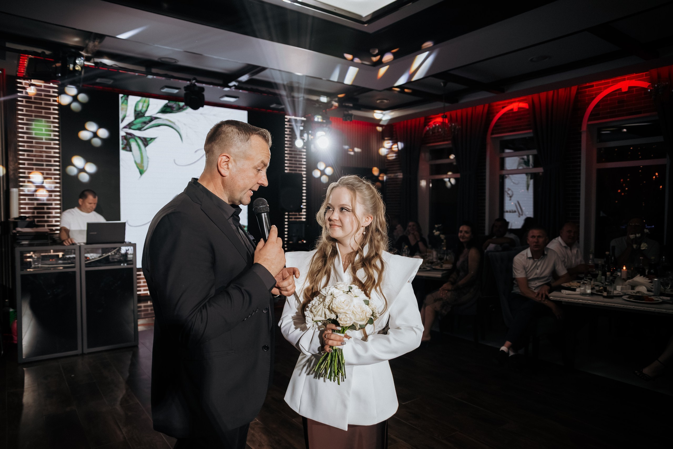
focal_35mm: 24
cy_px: 224
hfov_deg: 73.7
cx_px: 336
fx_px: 449
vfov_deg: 53.2
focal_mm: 24
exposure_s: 1/400
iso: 4000
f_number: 3.2
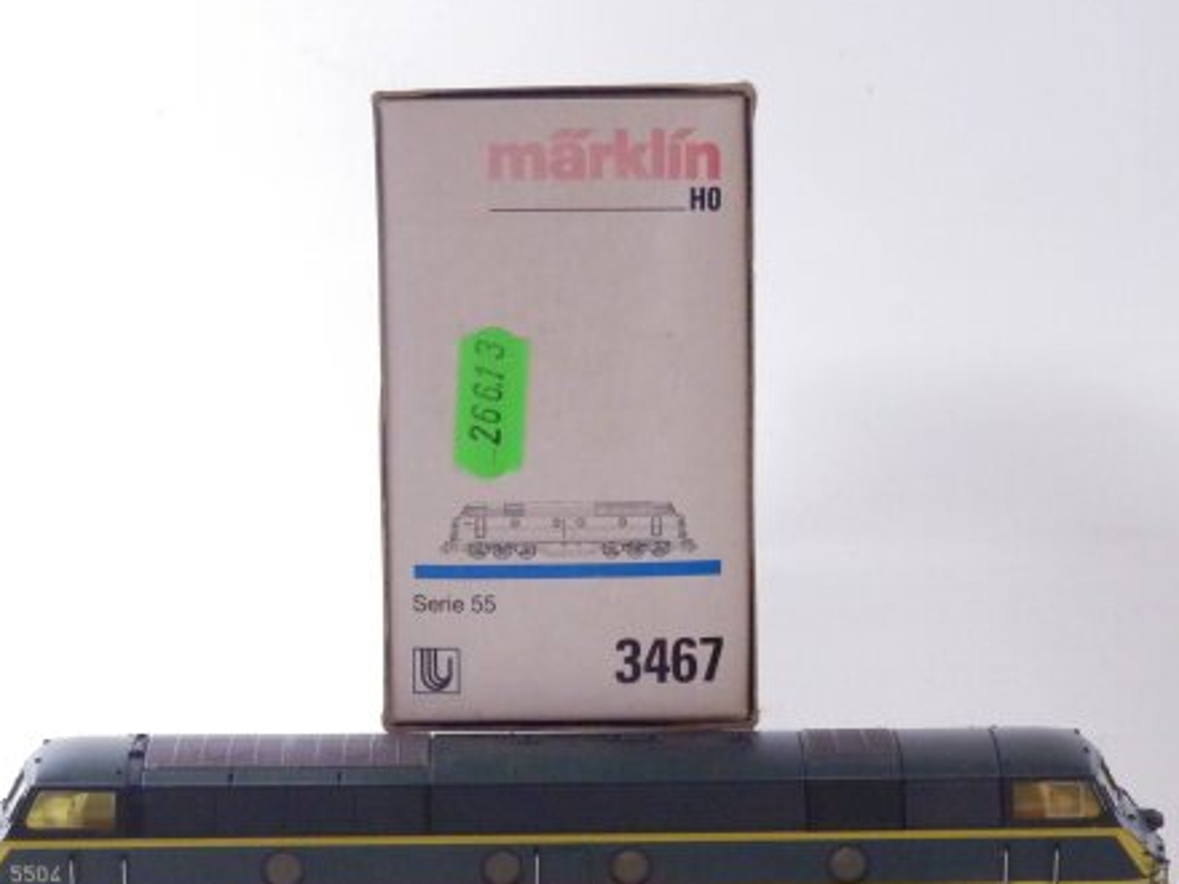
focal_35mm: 90
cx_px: 571
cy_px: 563
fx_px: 3065
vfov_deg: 16.4
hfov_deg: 21.8
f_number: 4.4
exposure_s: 1/160
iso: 1250
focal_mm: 11.9
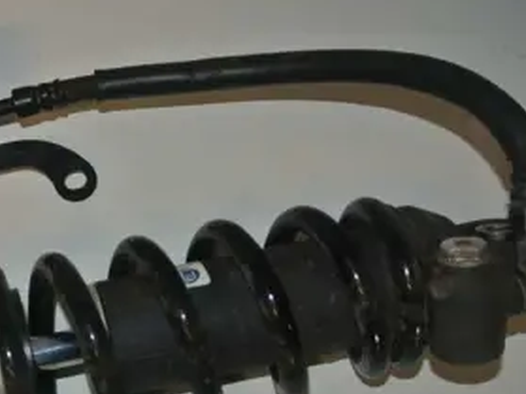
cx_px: 77
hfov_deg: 28.9
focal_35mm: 65
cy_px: 256
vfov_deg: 22.5
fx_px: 987
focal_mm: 13.1
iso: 200
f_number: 4
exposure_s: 1/60
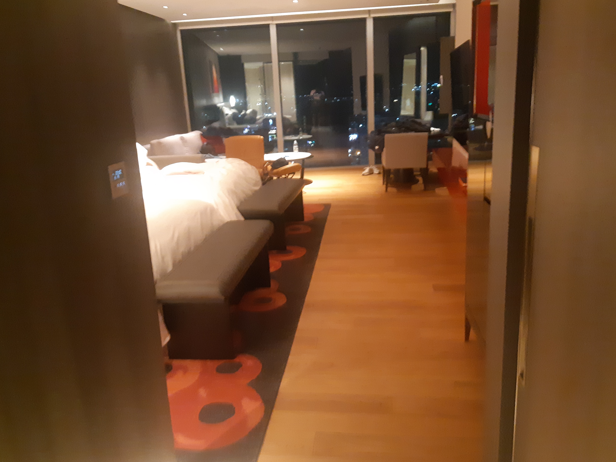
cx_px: 297
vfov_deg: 49.7
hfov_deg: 63.4
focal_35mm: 28
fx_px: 498
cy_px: 222
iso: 640
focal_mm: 3.93
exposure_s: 1/17
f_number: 1.7
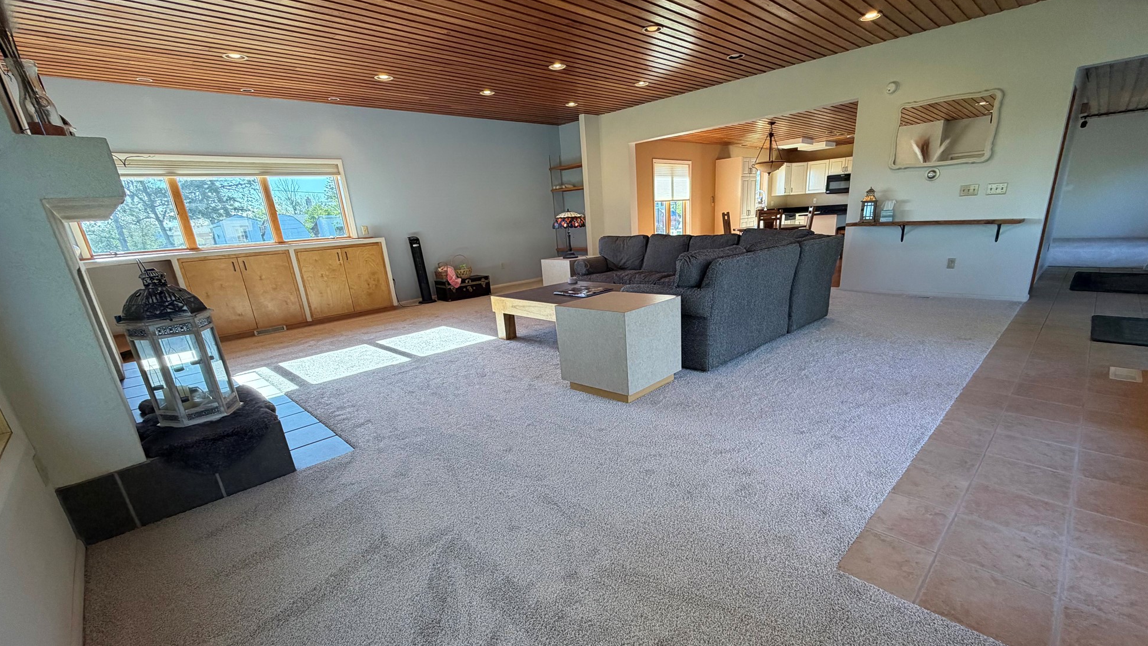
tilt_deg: -19.0
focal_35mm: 16
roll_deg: +4.0
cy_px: 378
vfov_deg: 66.6
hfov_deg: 99.3
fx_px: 487
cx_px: 599
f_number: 2.2
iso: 160
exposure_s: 1/120
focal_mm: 2.22
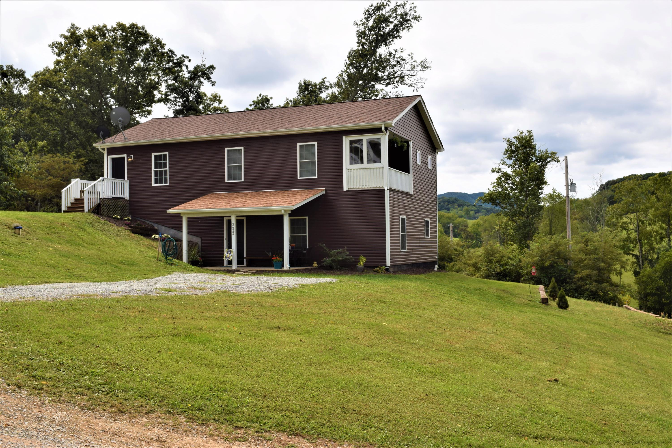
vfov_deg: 34.2
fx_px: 728
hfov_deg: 49.6
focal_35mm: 39
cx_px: 336
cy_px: 224
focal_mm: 26
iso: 100
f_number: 11
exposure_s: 1/200
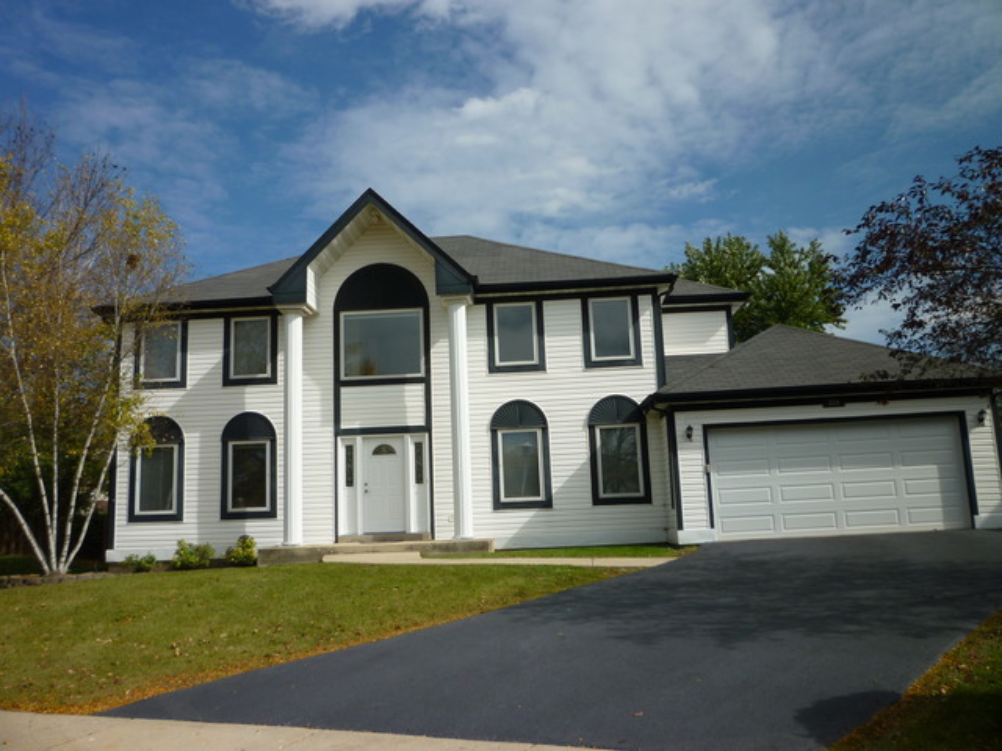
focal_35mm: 29
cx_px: 501
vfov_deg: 48.2
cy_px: 376
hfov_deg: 61.7
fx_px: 839
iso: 80
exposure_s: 1/640
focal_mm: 5.2
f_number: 5
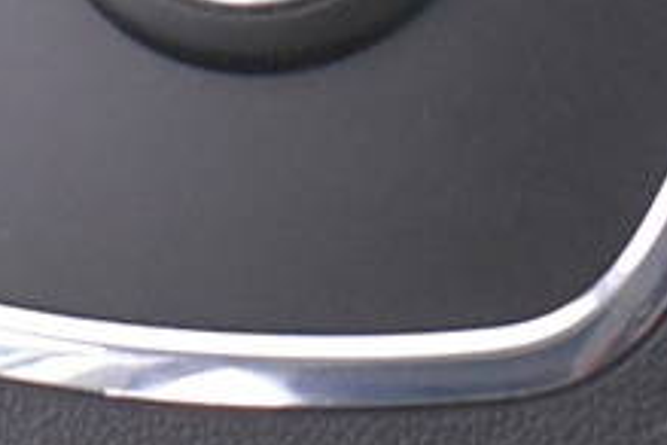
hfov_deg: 6.4
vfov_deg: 4.3
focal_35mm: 322
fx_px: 5960
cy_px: 131
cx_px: 454
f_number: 4.2
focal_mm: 29
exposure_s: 1/10
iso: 3200
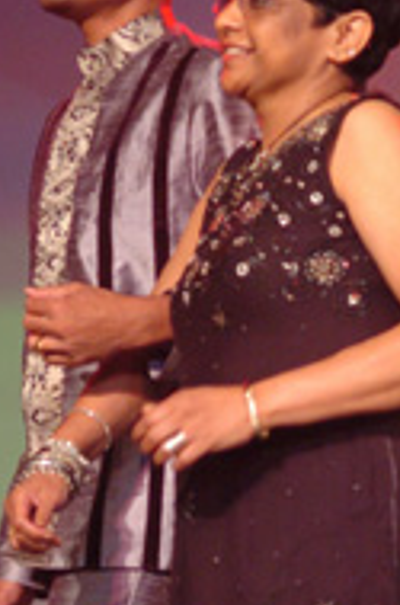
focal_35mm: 215
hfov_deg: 6.4
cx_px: 219
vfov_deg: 9.6
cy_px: 410
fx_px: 3596
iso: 800
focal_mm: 45
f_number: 2.8
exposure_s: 1/125
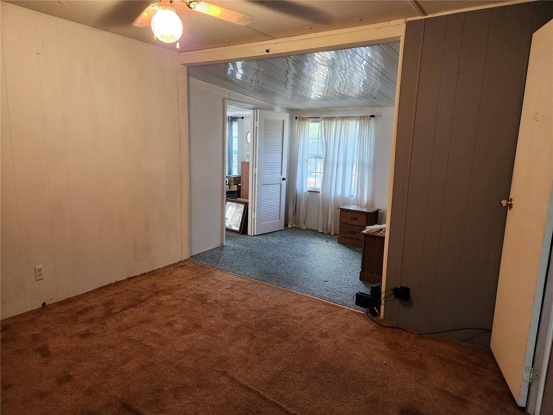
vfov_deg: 58.9
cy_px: 208
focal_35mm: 23
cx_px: 276
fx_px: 367
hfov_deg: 73.9
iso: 640
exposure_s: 1/120
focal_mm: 5.4
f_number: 1.8
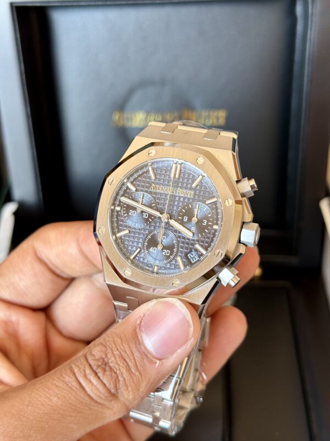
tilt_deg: -41.9
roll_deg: +2.5
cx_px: 165
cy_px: 220
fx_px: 610
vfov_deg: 39.7
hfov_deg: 30.3
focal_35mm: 48
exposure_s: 1/94
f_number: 1.78
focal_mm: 6.76
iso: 100
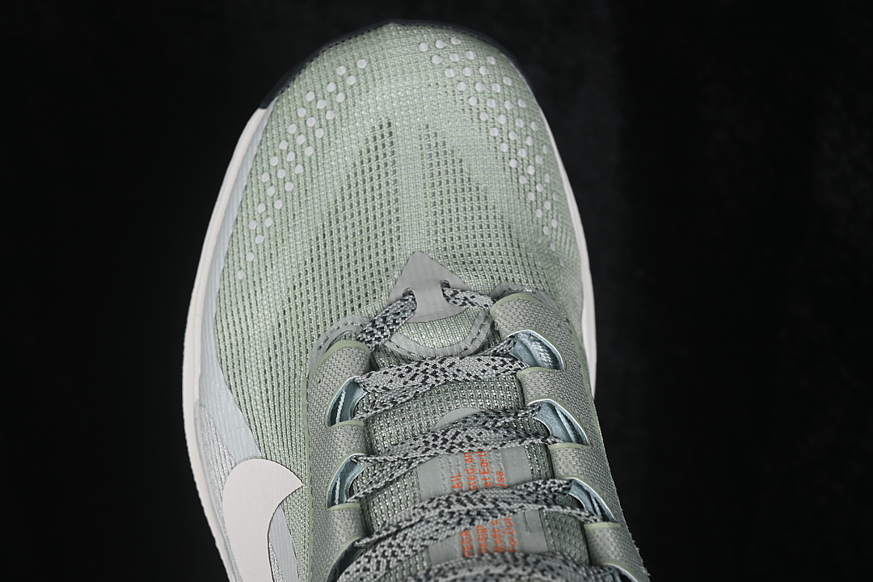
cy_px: 291
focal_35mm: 75
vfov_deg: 18.2
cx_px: 436
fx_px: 1819
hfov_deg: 27.0
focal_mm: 50
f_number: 7.1
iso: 160
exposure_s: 1/80
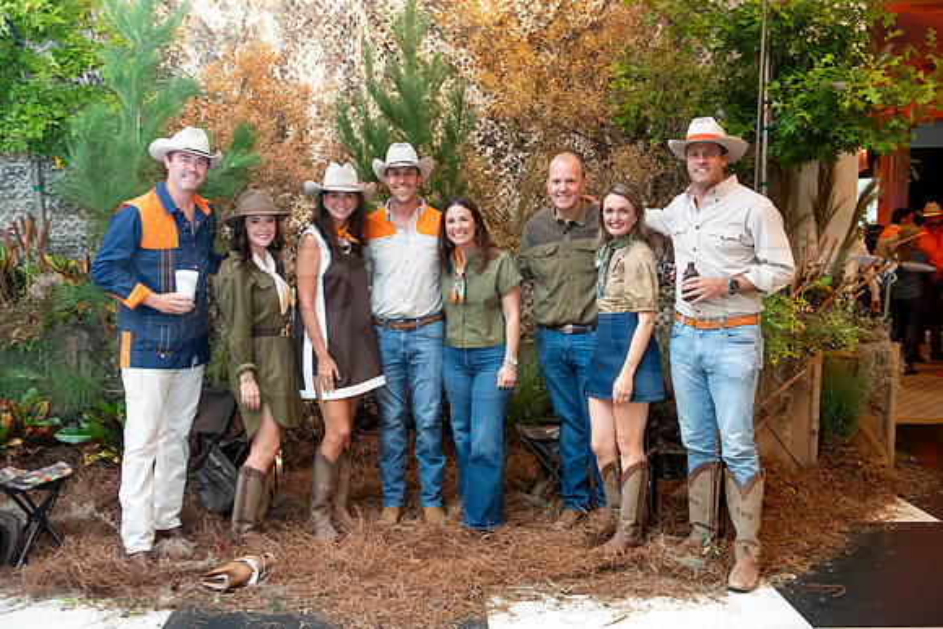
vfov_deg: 40.5
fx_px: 854
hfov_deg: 57.8
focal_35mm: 33
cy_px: 314
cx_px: 472
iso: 3200
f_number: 4.5
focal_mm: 32
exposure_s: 1/100
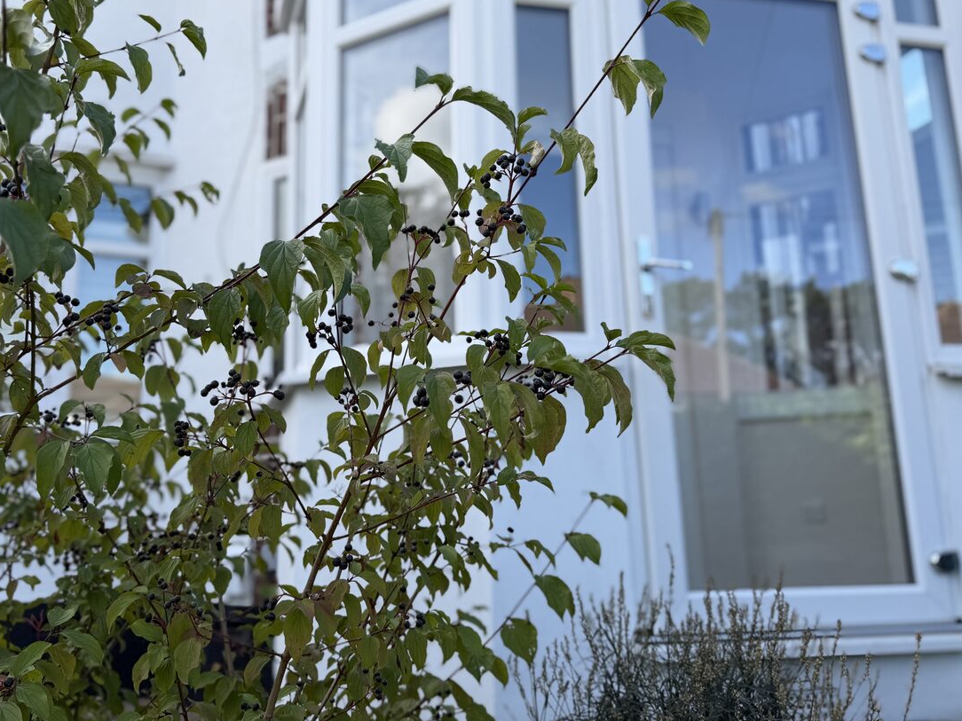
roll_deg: +0.7
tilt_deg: +12.7
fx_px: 862
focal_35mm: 31
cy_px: 305
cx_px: 383
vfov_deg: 45.3
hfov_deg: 57.9
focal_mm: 6.76
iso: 80
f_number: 1.78
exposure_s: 1/1770
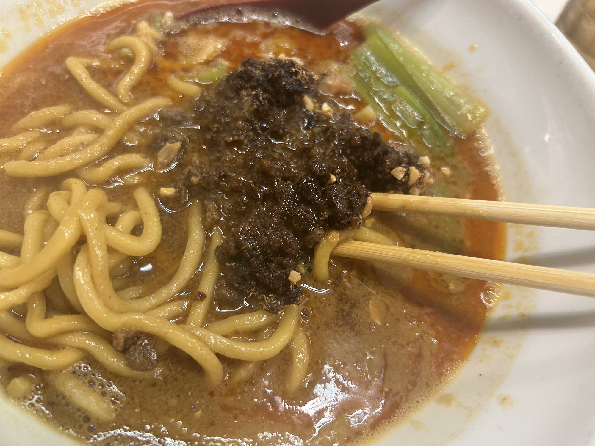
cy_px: 223
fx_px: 447
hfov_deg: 67.3
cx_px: 298
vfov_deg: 53.1
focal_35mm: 26
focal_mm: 5.7
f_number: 1.5
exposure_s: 1/60
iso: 160
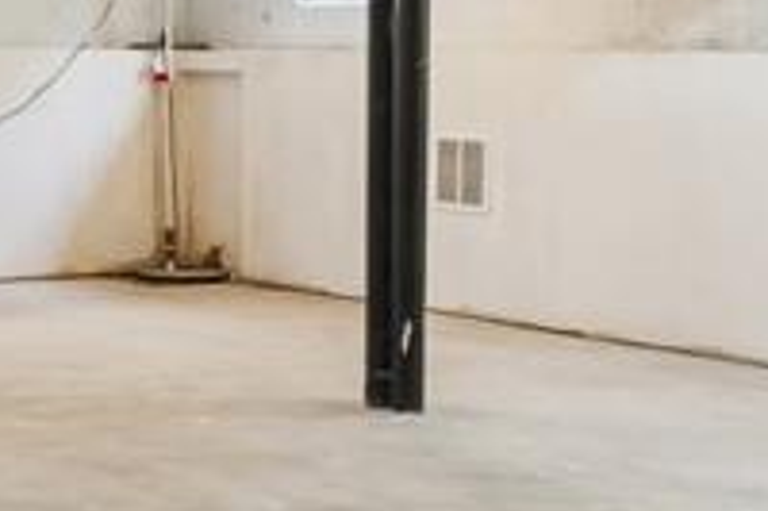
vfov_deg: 16.6
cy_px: 138
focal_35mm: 82
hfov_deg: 24.0
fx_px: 1748
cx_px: 46
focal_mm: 16
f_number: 8
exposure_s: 1/3.33
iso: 400
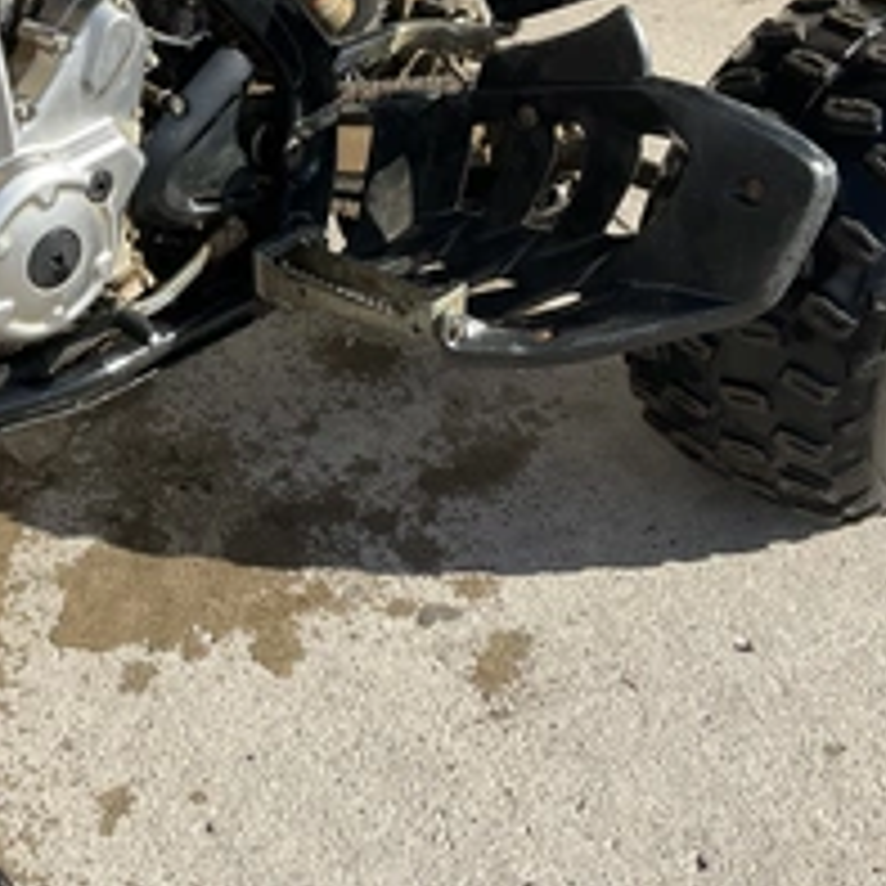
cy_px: 216
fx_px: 1506
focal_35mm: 52
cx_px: 256
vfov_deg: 32.1
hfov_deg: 32.4
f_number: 1.8
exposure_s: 1/1144
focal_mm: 3
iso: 25
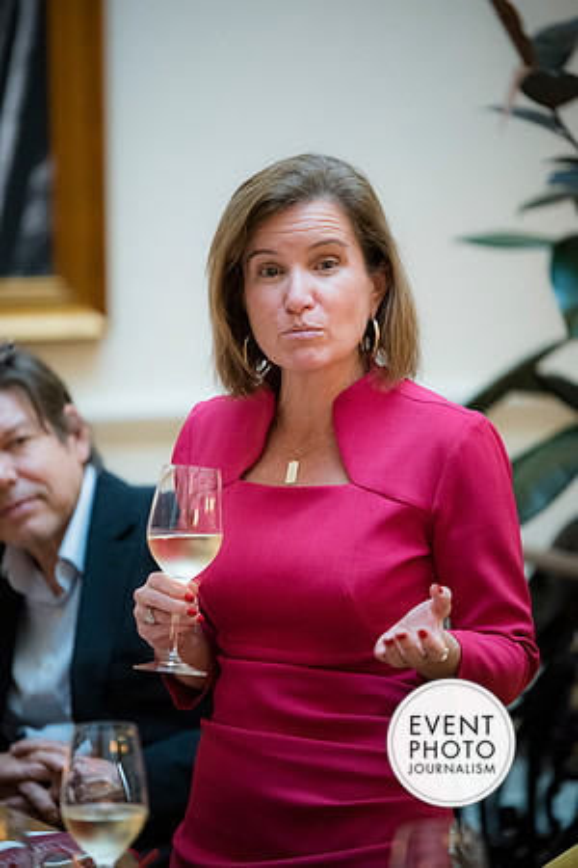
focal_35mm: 200
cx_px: 289
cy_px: 434
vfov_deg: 10.3
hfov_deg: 6.9
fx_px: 4816
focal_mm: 200
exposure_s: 1/125
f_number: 2.8
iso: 6400
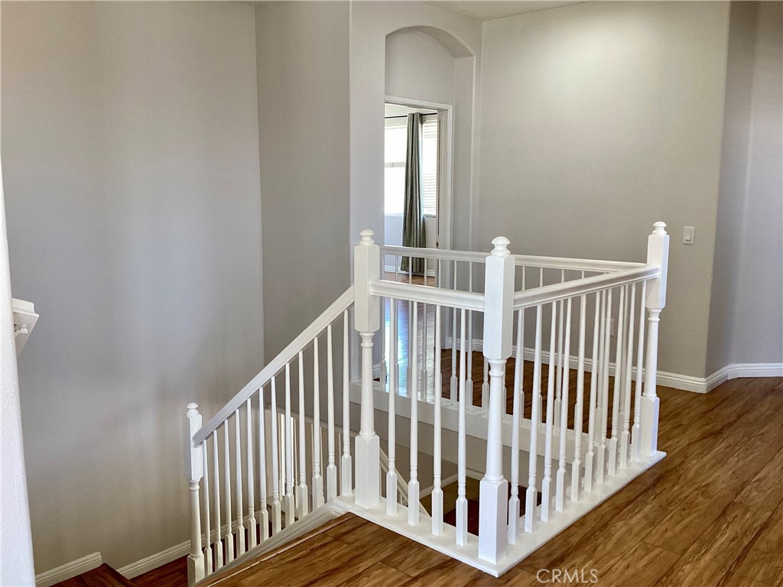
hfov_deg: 58.4
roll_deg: -1.5
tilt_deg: -8.5
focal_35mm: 31
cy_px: 294
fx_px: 701
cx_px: 392
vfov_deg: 45.4
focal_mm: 3.3
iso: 80
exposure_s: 1/60
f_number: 2.4
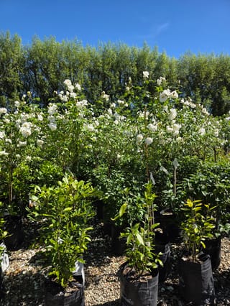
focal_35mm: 23
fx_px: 204
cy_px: 153
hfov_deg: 58.9
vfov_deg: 73.9
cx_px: 115
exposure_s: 1/4145
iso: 80
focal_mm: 6.3
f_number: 1.7
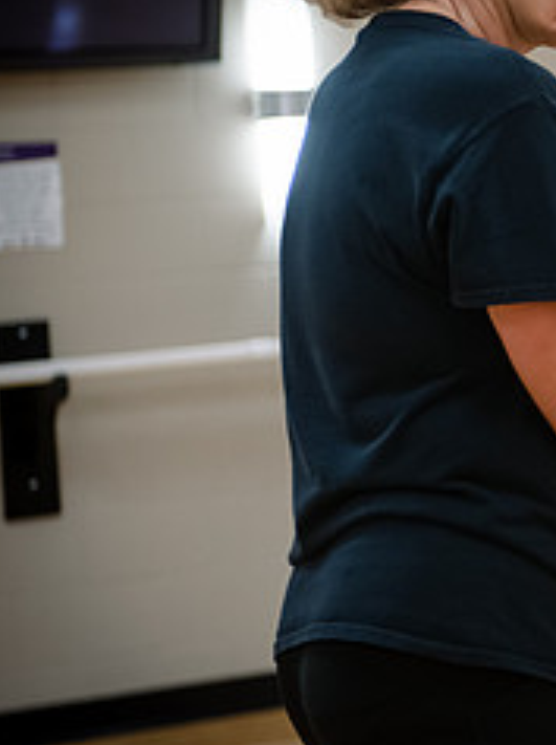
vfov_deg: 12.0
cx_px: 895
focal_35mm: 165
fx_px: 3543
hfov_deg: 8.7
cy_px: 244
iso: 1250
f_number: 3.2
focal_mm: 70
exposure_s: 1/160
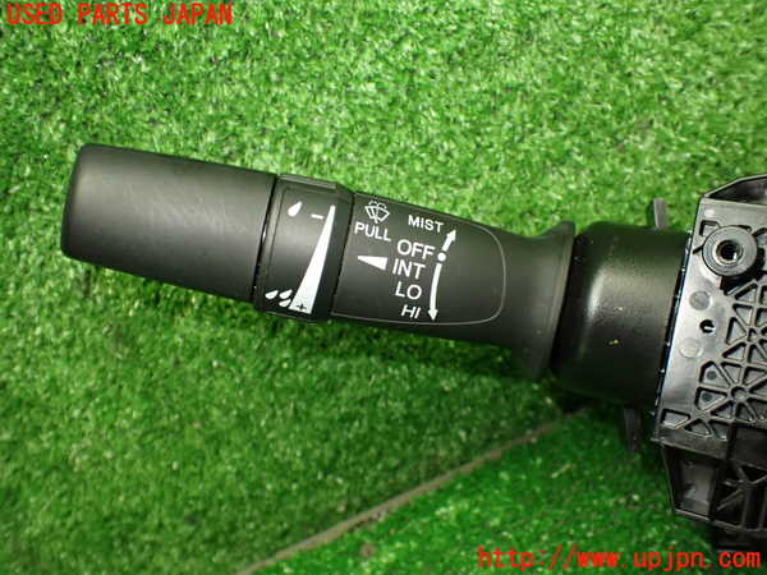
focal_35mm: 30
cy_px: 288
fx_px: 665
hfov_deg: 60.0
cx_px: 384
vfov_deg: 46.8
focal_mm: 5.4
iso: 800
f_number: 2.3
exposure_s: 1/100
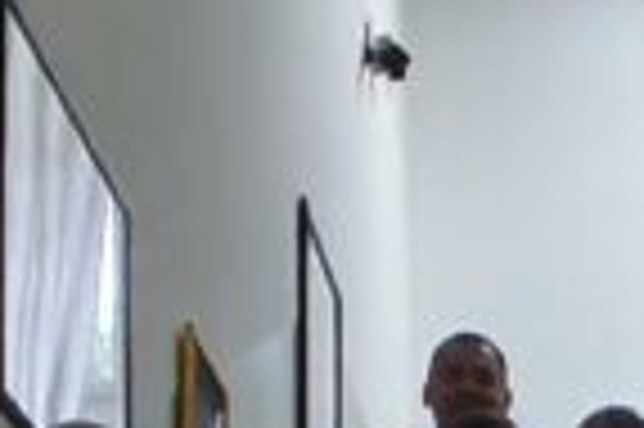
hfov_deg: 13.6
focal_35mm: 149
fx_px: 2662
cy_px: 1142
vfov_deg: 8.2
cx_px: 603
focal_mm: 1.65
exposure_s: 1/25
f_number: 2.2
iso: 800
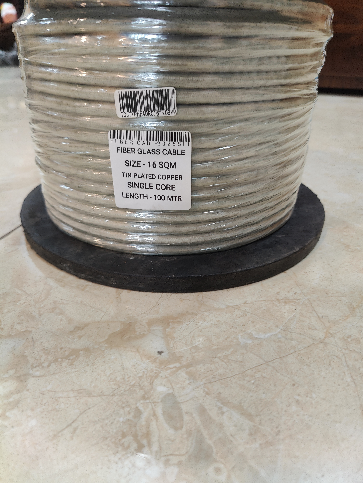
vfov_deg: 73.9
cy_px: 242
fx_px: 321
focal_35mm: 23
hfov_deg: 59.0
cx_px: 182
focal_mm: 6.06
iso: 200
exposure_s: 1/50
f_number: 1.8
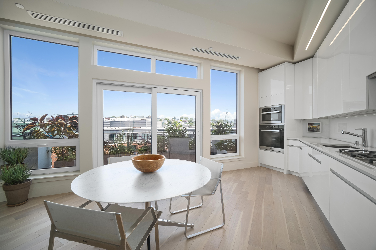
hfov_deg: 104.3
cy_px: 125
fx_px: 146
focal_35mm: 14
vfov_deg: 81.2
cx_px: 188
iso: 400
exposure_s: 1/30
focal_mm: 9
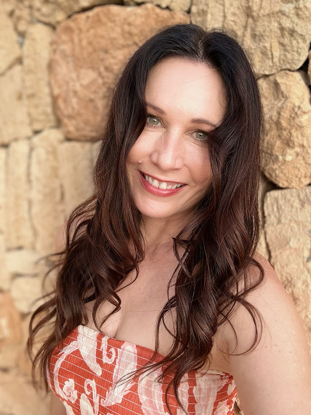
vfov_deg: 60.0
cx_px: 156
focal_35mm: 30
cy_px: 208
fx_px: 359
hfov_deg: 46.8
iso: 25
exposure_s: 1/370
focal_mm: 2.69
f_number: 1.9
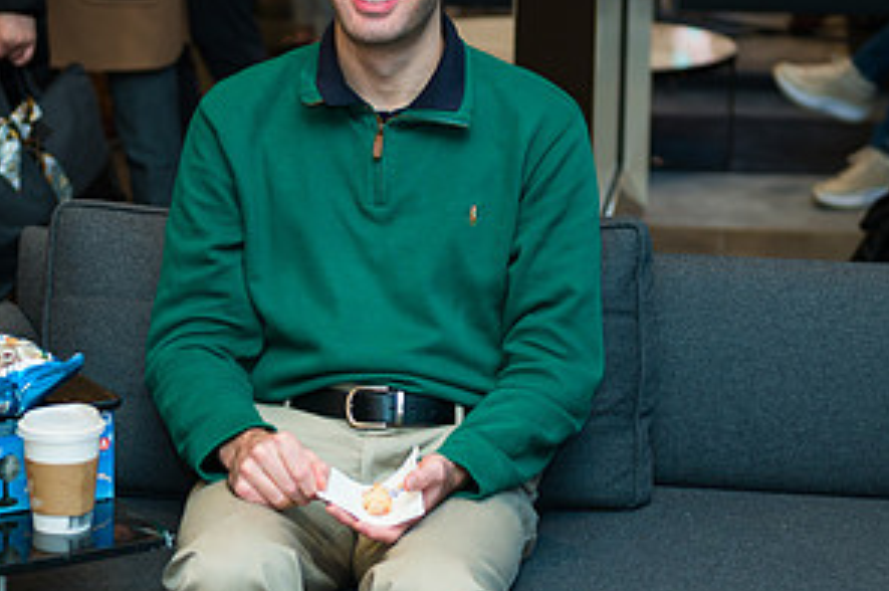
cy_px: 253
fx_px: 3009
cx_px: 380
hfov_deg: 16.8
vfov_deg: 11.2
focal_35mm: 122
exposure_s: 1/200
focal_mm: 62
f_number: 3.2
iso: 400
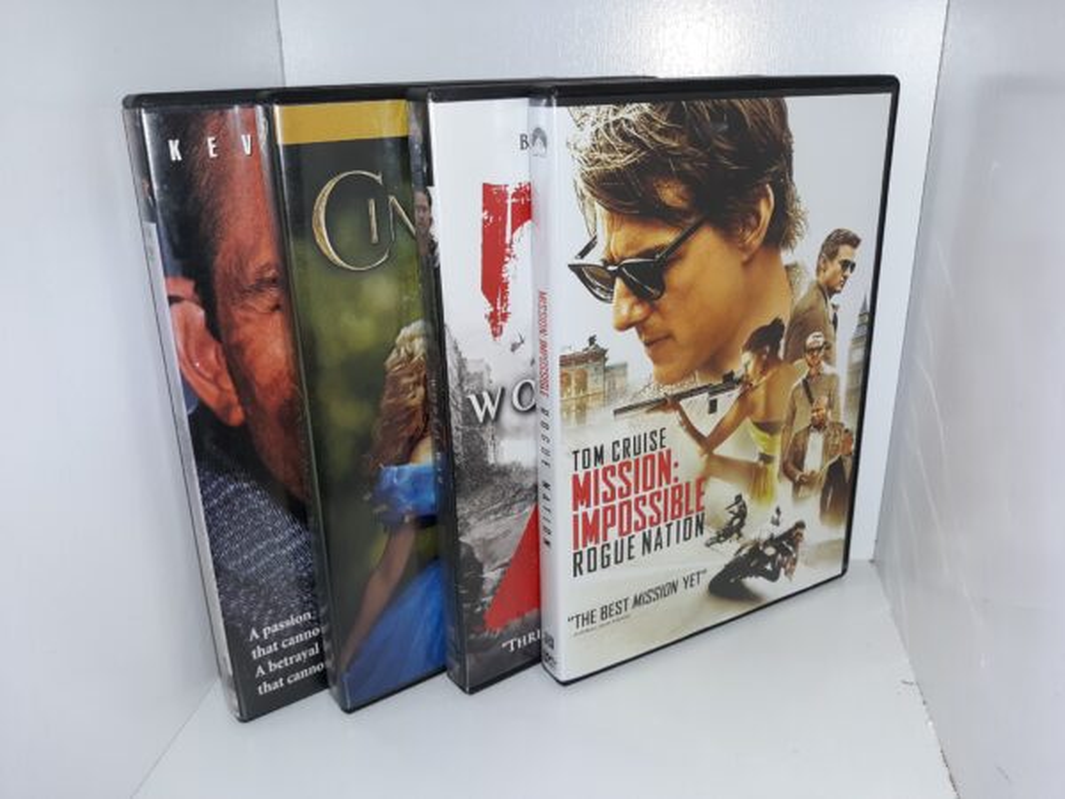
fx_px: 861
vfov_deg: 49.7
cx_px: 532
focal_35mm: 28
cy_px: 400
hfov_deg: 63.4
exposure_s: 1/127
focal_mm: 3.7
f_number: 1.7
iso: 40
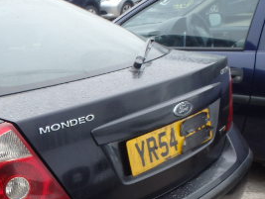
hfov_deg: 26.3
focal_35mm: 67
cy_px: 170
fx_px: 514
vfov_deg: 21.6
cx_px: -37
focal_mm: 5
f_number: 3.9
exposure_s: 1/200
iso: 125
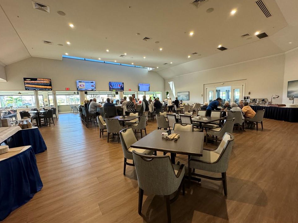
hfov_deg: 98.1
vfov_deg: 81.7
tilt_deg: -5.8
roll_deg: +0.8
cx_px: 153
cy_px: 112
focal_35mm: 15
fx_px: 129
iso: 400
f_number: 2.2
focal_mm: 2.22
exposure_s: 1/60
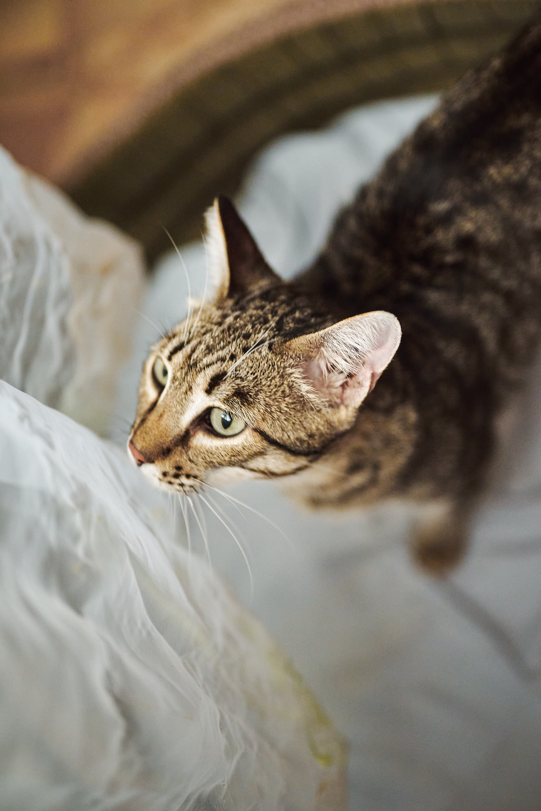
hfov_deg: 27.0
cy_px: 406
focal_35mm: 50
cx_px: 270
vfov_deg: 39.6
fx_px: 1126
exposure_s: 1/400
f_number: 1.8
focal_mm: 50
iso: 4000
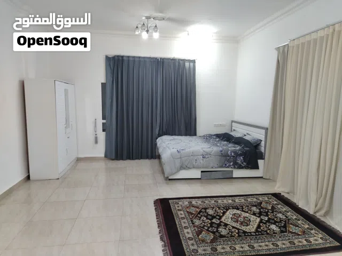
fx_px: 237
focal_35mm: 24
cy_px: 128
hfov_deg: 71.6
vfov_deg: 56.8
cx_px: 171
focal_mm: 5.25
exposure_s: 1/25
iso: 823
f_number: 1.75
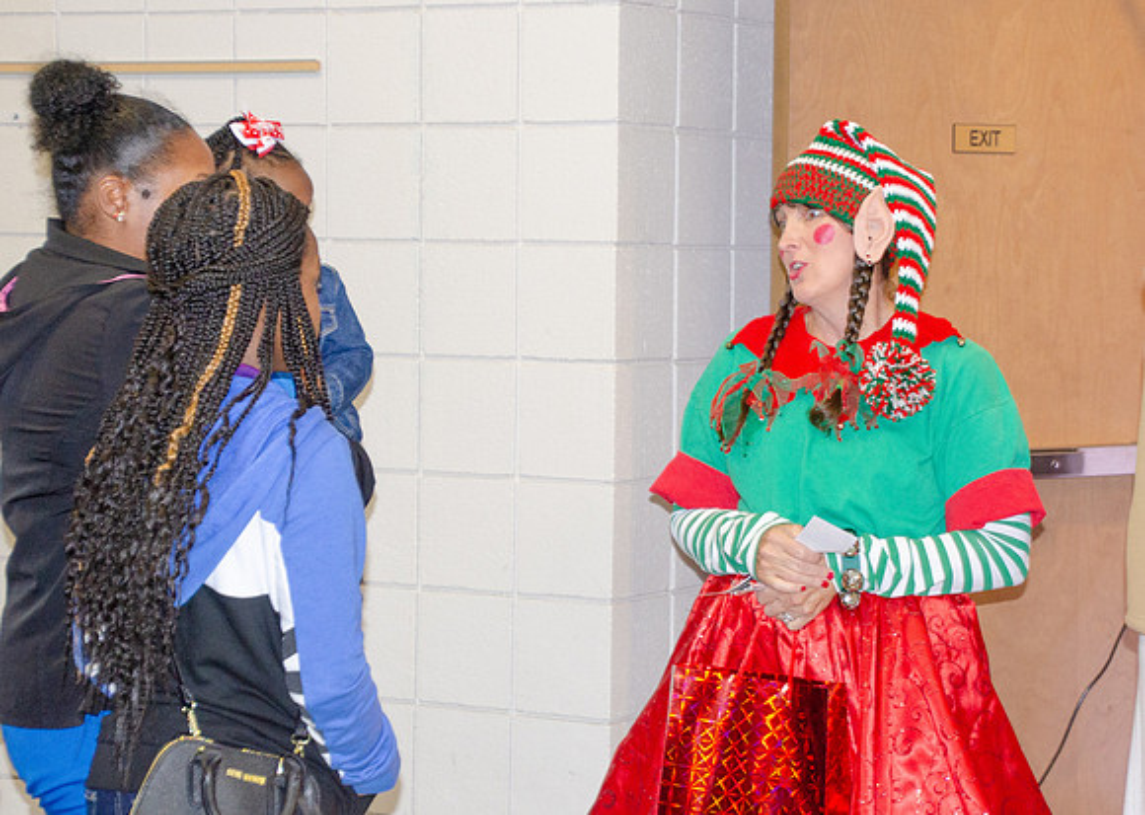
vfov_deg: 16.5
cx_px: 715
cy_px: 306
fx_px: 2814
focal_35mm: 87
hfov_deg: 22.9
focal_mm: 44
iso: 400
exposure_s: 1/60
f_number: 4.8
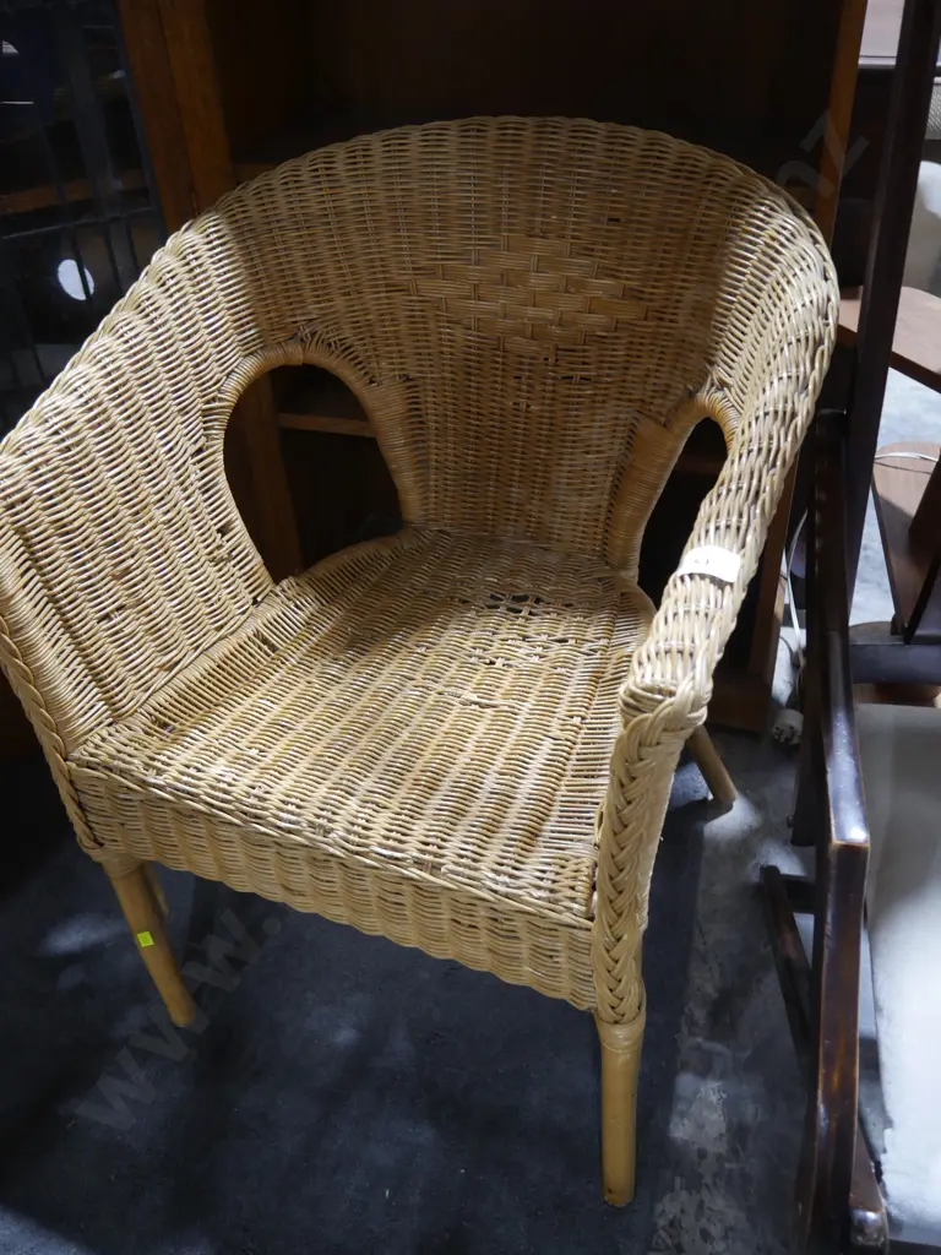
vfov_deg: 60.0
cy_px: 628
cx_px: 470
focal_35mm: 30
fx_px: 1087
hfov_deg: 46.8
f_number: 3.6
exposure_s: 1/60
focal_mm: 15
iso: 800
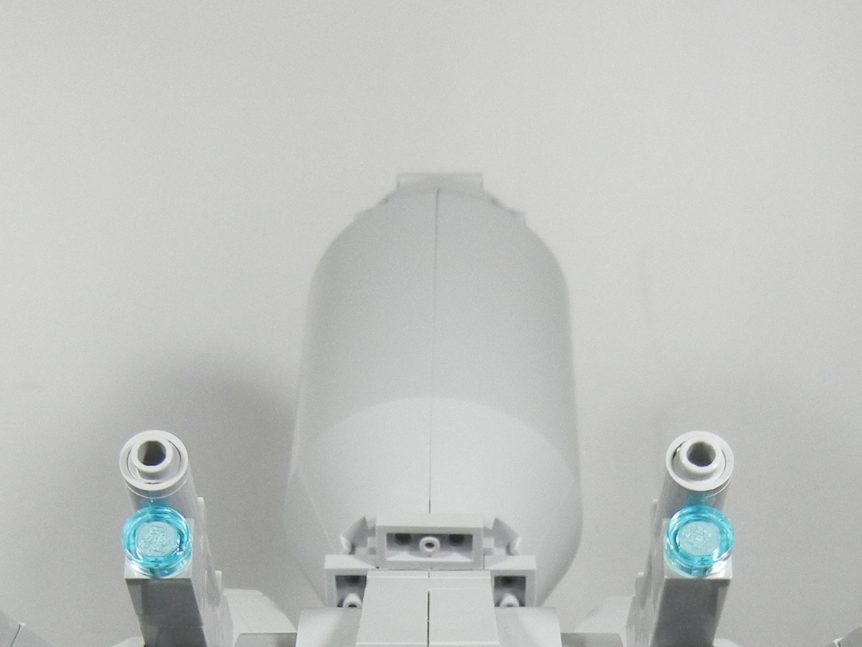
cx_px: 449
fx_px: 2042
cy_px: 823
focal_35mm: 82
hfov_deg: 23.8
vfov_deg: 17.0
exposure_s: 1/53.1
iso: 400
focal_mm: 5.4
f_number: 3.5
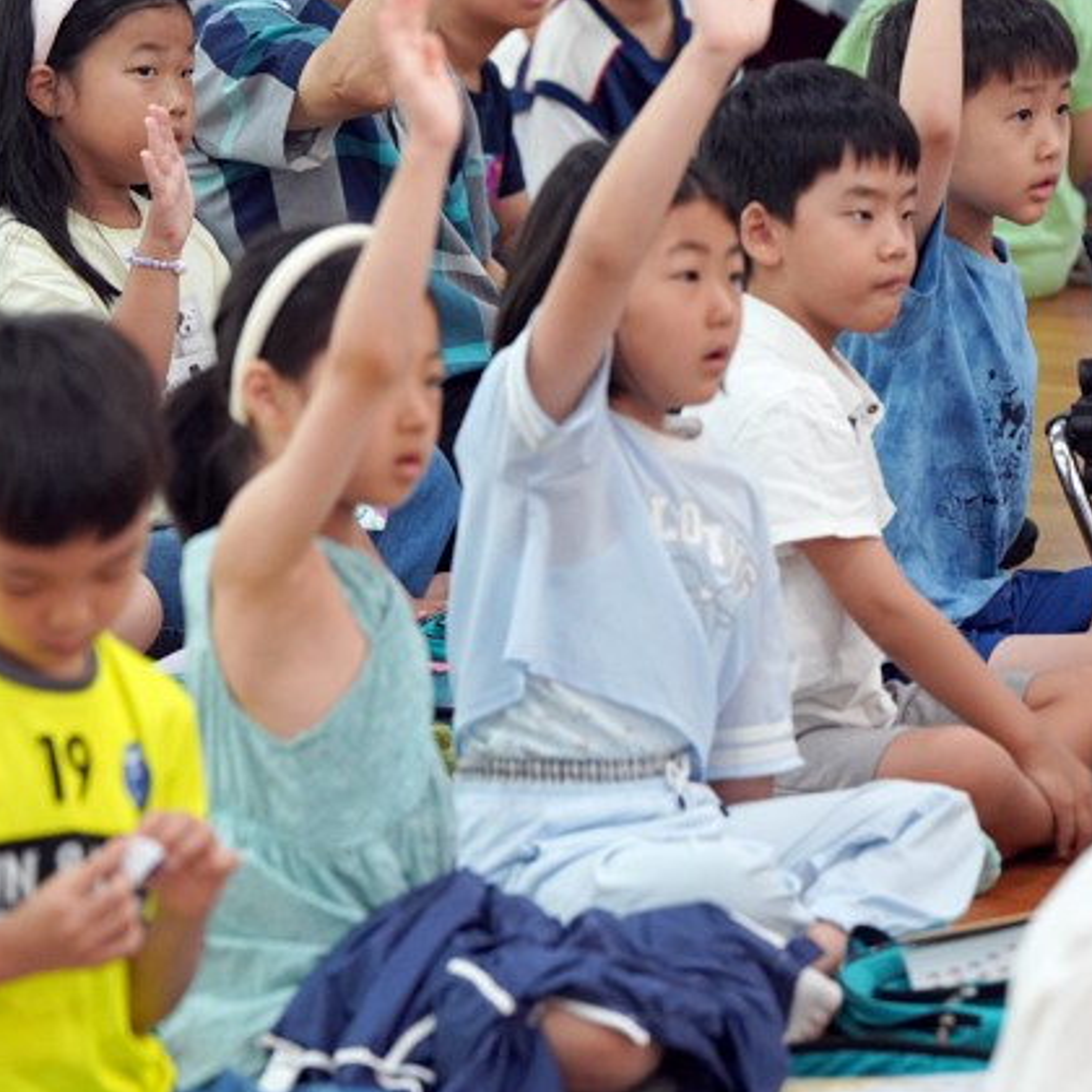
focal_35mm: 255
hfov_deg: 6.8
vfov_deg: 6.9
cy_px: 421
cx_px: 1063
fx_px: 9101
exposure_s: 1/160
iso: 1600
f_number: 4
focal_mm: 140
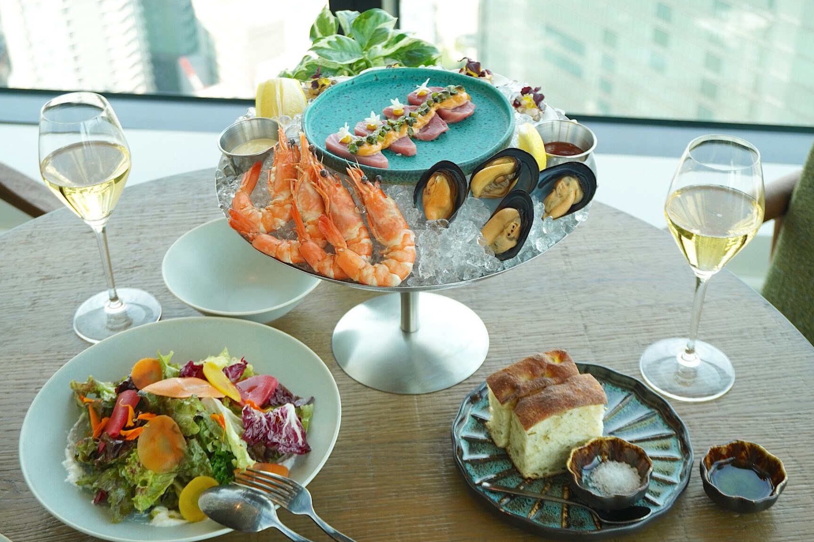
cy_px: 268
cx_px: 395
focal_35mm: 52
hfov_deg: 38.5
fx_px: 1166
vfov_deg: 26.2
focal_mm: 31
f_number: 5
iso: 400
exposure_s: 1/160
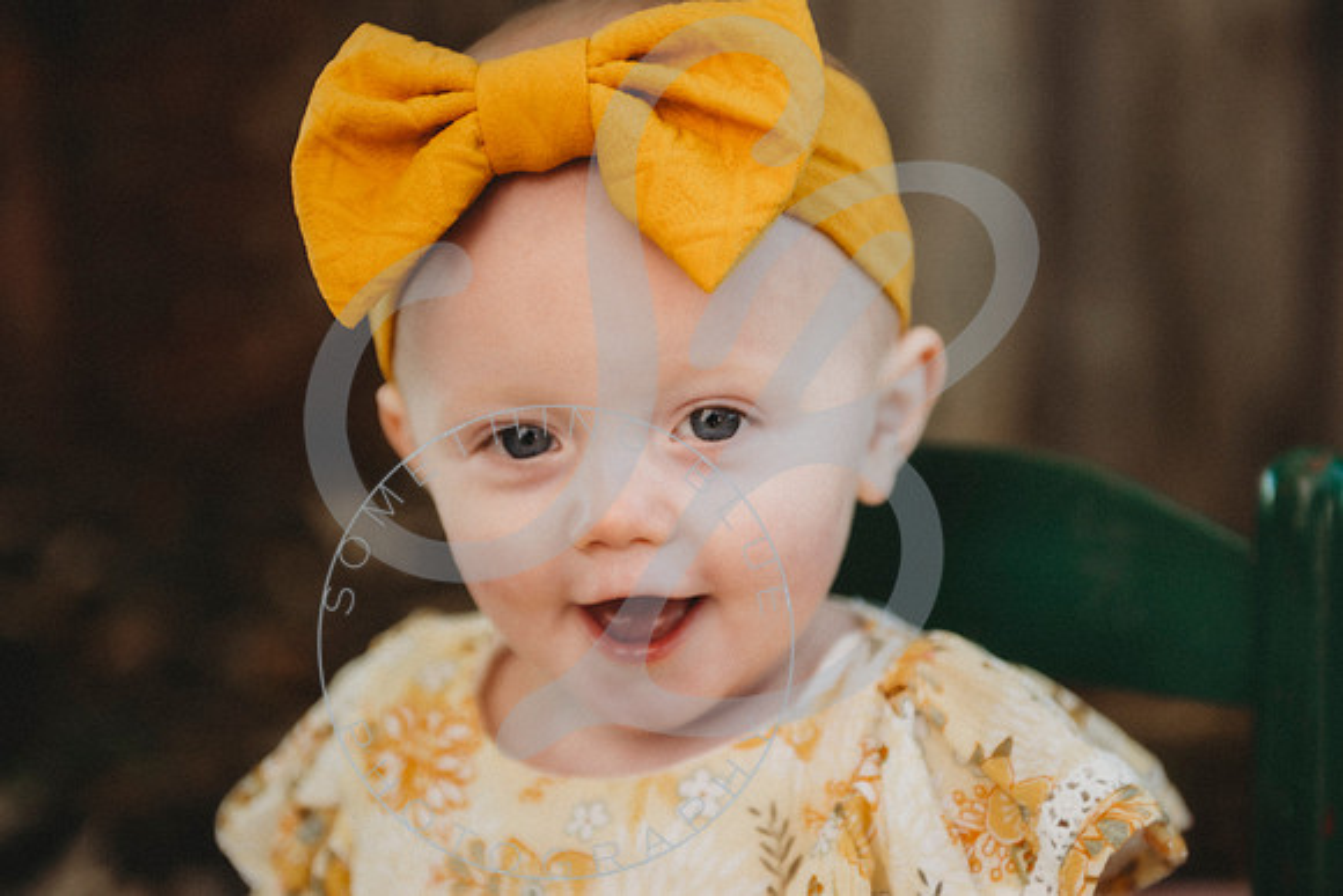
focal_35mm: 74
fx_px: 2748
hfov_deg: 27.5
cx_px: 707
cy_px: 471
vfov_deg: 18.5
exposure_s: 1/320
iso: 100
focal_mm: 70
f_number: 2.8
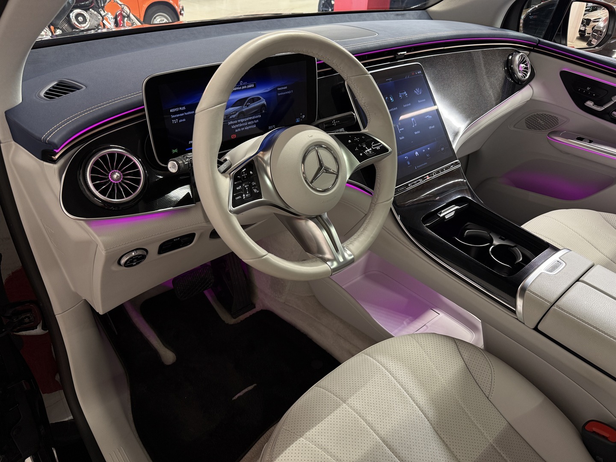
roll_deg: -1.7
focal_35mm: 24
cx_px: 308
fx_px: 427
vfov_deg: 56.8
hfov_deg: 71.6
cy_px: 231
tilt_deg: -33.1
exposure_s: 1/50
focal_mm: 6.76
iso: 160
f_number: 1.78
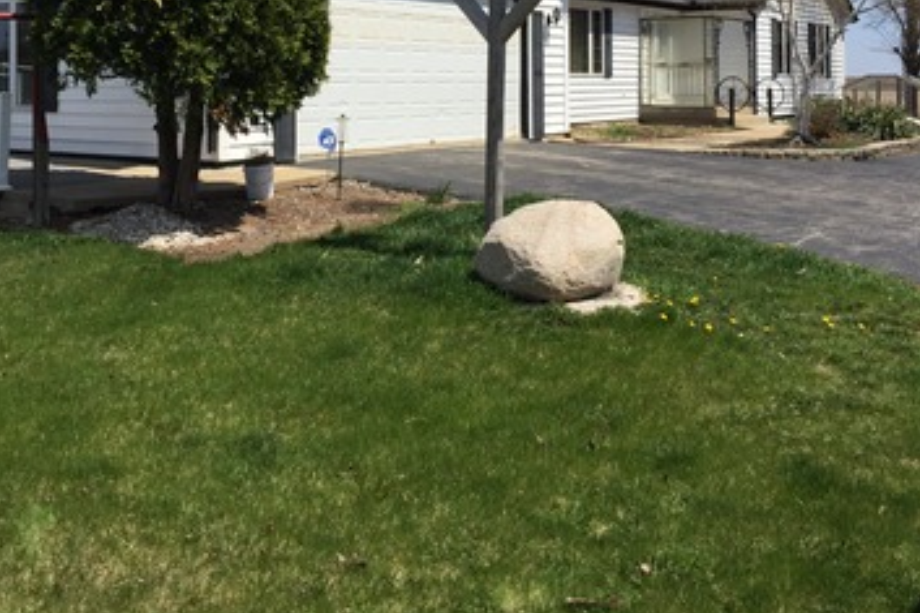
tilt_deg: +3.5
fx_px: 1047
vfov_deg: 30.8
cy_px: 34
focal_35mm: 41
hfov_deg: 47.4
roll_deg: +0.1
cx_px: 453
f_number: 2.2
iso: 32
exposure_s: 1/3049
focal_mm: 4.15
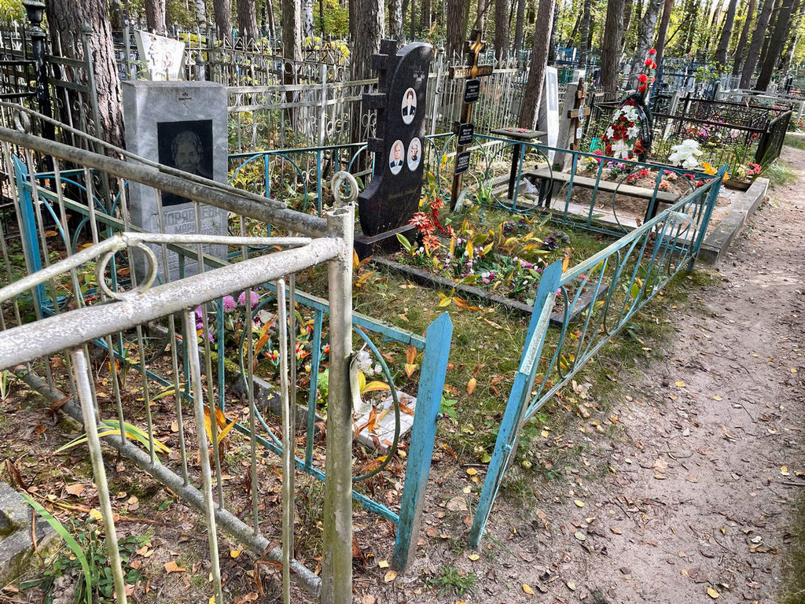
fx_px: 605
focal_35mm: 26
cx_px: 402
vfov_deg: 53.1
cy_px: 302
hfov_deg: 67.3
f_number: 1.6
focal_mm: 4.2
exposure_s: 1/123
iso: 32
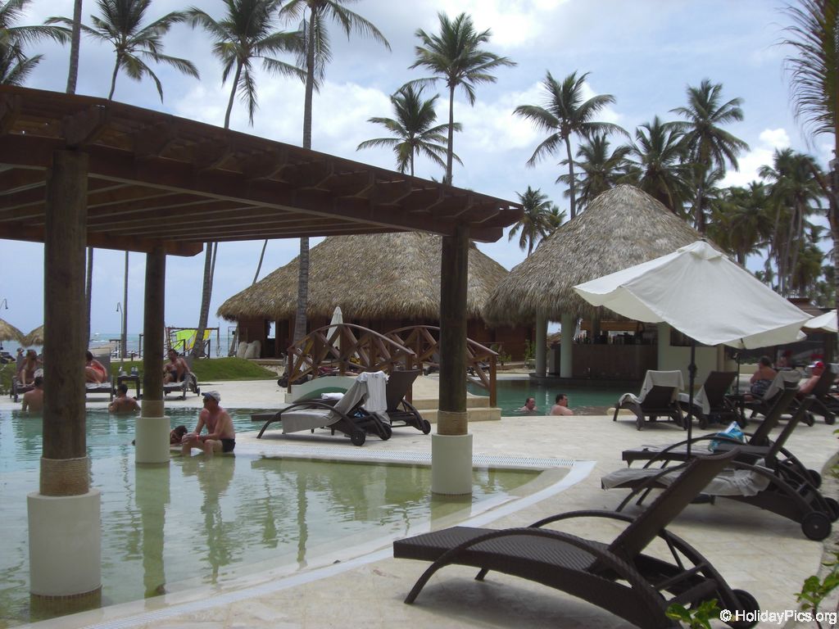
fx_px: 921
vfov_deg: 37.7
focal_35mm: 38
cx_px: 420
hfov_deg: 49.0
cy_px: 314
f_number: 8
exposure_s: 1/160
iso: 64
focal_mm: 6.2
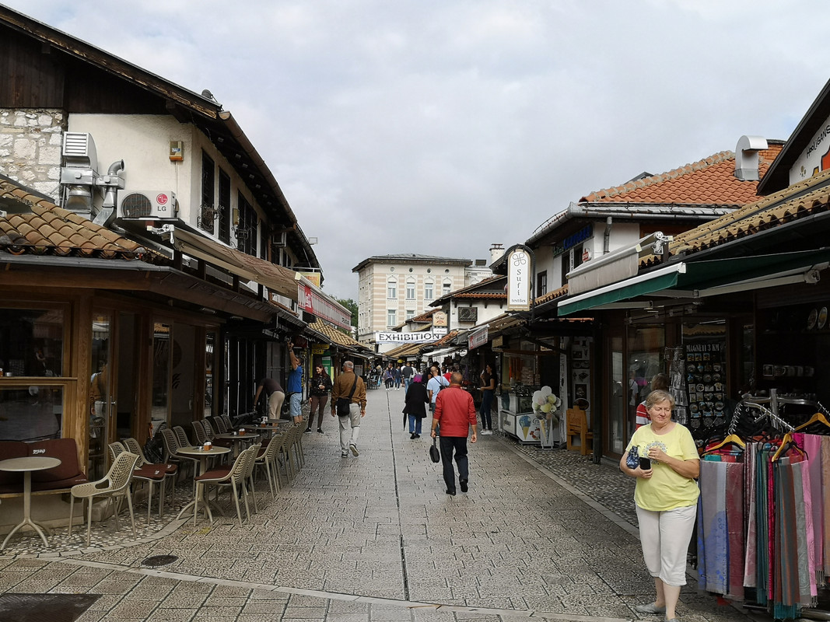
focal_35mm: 35
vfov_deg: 40.7
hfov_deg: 52.6
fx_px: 839
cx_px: 415
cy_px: 311
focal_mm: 3.95
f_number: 1.8
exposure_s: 1/2024
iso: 50
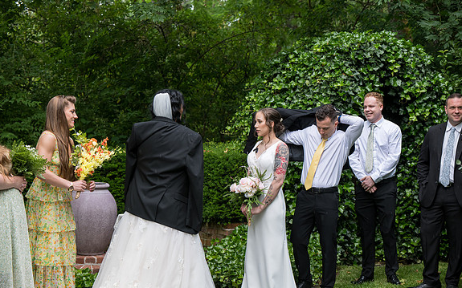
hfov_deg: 28.6
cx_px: 231
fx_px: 906
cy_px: 149
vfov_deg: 18.1
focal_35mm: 72
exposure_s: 1/400
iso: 500
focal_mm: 70
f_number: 4
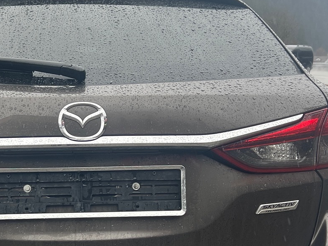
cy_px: 188
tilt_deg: -10.2
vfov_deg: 21.7
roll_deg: -2.5
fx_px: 635
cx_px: 63
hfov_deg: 28.3
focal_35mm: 67
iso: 32
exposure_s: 1/121
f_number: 1.5
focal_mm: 5.7
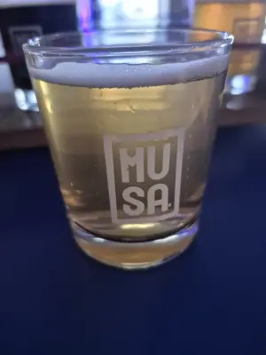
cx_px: 133
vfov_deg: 73.9
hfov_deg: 58.9
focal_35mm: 23
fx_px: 236
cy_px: 178
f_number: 1.8
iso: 1600
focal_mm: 5.4
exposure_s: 1/60
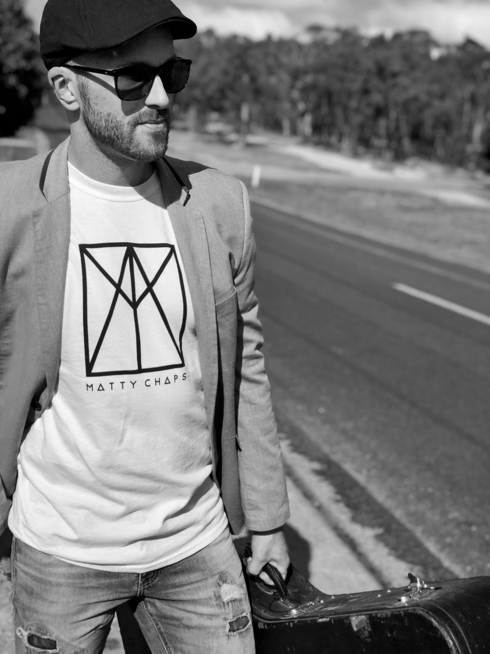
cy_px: 327
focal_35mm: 52
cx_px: 245
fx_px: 981
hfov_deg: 28.0
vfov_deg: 36.8
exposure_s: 1/4367
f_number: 2.4
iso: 16
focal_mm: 6
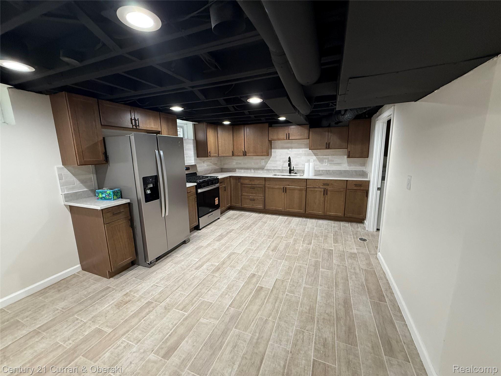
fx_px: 203
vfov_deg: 85.7
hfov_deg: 102.1
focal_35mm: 14
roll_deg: +0.3
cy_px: 188
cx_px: 250
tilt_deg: -10.5
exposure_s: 1/60
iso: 250
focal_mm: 2.22
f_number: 2.2
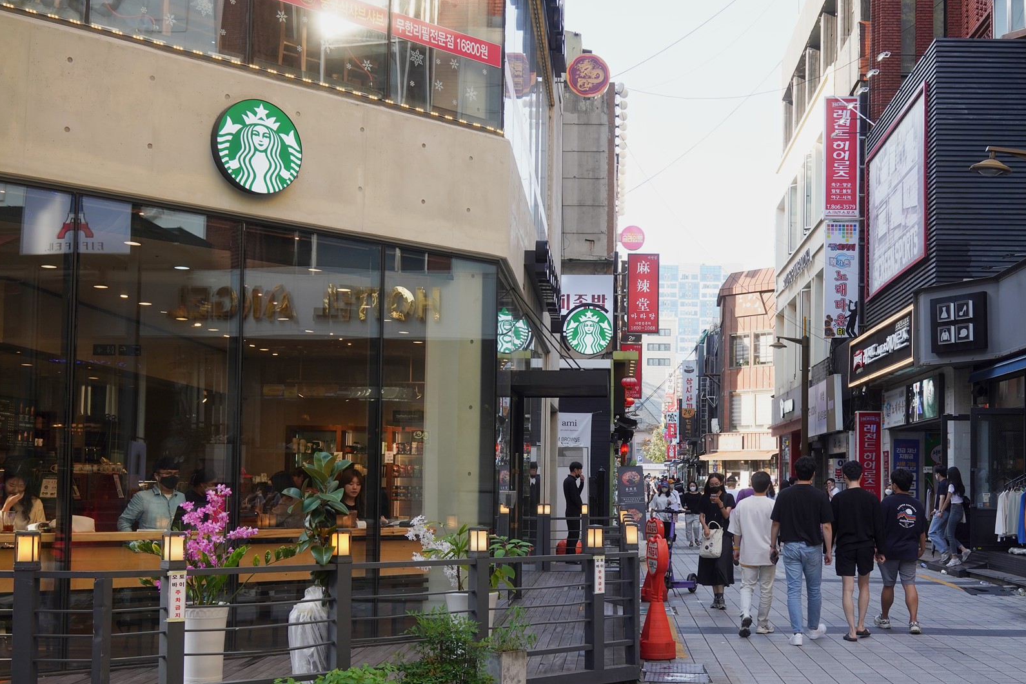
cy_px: 418
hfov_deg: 44.2
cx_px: 622
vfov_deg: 30.4
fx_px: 1254
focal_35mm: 44
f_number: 9
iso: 400
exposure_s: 1/100
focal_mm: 35
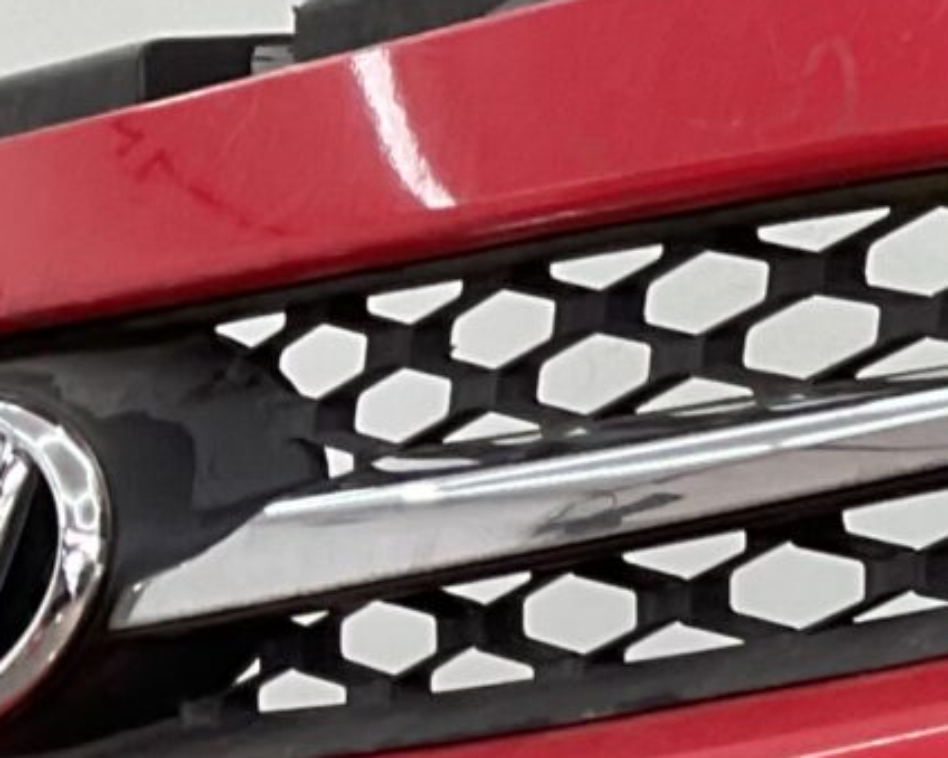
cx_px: 2267
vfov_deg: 8.7
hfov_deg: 9.9
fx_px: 4797
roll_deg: +13.4
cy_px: 1261
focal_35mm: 171
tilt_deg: -18.6
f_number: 1.8
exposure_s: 1/120
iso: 32
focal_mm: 3
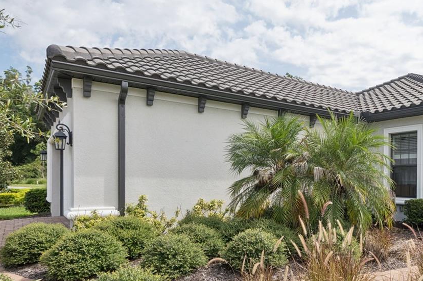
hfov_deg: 60.3
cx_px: 316
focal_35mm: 29
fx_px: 341
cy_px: 189
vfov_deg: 44.2
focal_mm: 10
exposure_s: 1/2500
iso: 500
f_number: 4
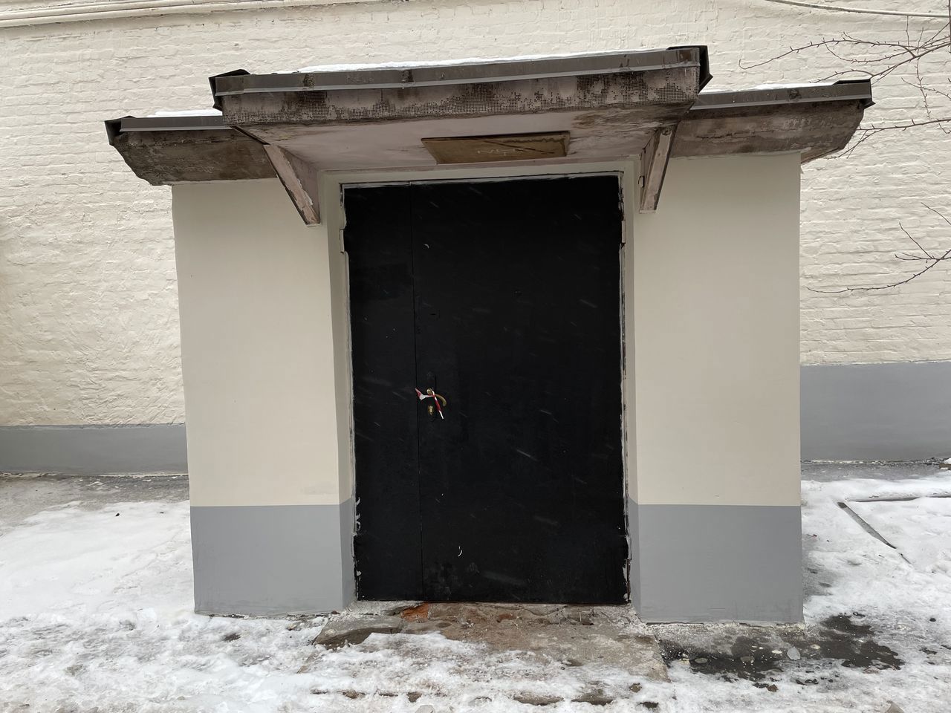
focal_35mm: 26
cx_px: 476
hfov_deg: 67.3
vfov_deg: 53.1
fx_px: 714
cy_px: 356
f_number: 1.6
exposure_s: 1/121
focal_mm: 4.2
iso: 64
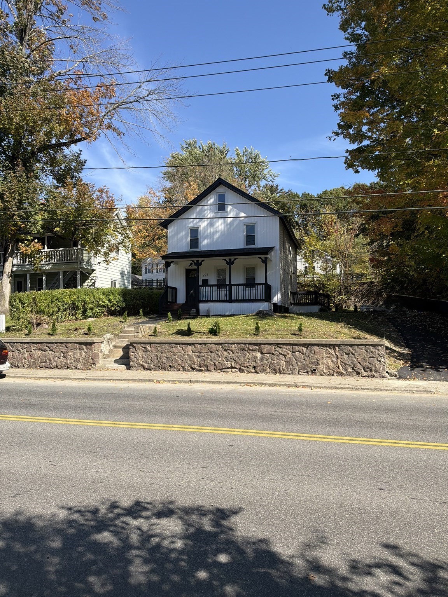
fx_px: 414
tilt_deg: +2.9
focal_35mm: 24
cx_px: 224
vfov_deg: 71.6
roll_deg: +0.6
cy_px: 298
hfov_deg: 56.8
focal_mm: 6.76
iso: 80
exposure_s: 1/3279
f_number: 1.78
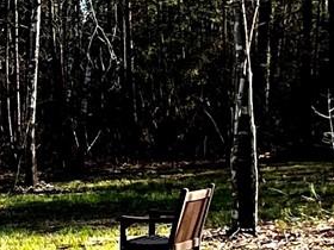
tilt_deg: -0.9
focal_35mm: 190
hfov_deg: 8.8
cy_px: 183
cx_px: -635
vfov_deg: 7.8
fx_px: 1833
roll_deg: -0.1
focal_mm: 5.1
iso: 50
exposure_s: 1/1580
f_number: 1.6
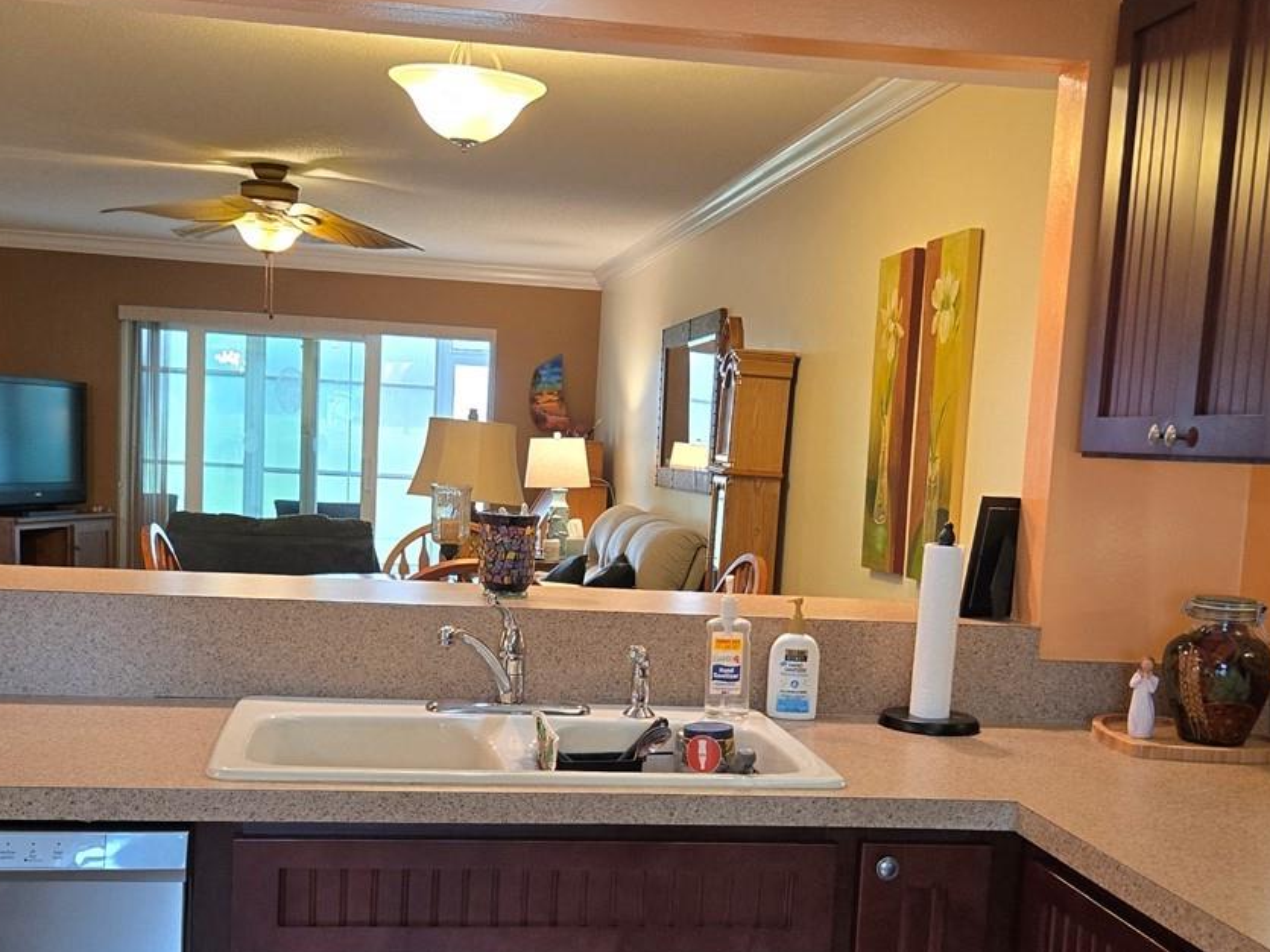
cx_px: 608
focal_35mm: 44
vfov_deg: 32.5
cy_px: 657
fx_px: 1614
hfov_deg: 42.9
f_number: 1.8
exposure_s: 1/120
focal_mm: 5.4
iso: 250
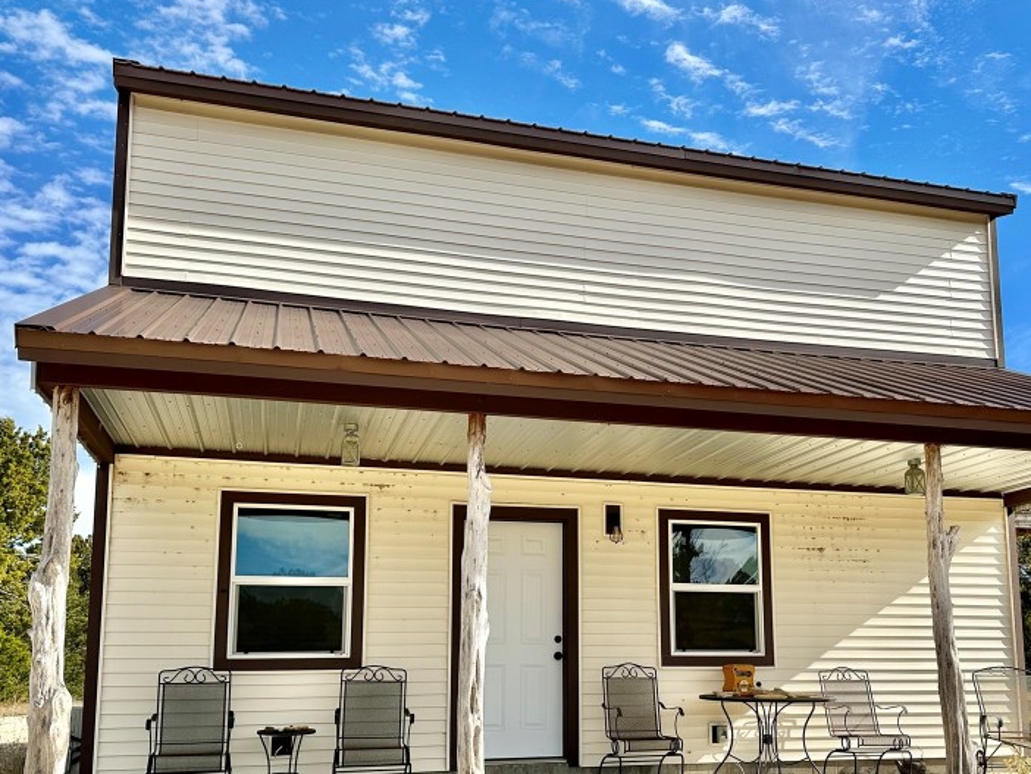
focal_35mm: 35
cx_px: 590
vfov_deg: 40.2
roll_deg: +0.4
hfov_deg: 52.4
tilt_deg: +8.4
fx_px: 1043
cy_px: 518
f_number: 1.78
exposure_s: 1/4545
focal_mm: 6.86
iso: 80
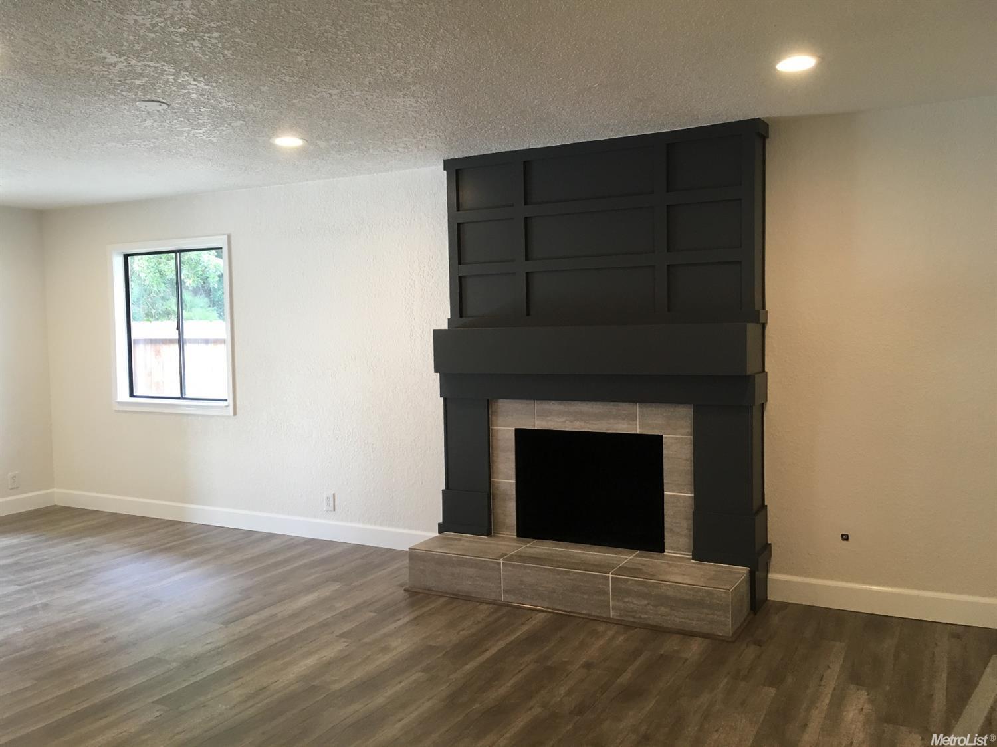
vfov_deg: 48.2
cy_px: 374
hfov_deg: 61.7
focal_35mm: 29
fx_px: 835
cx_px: 498
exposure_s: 1/30
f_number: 2.2
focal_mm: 4.15
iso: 40
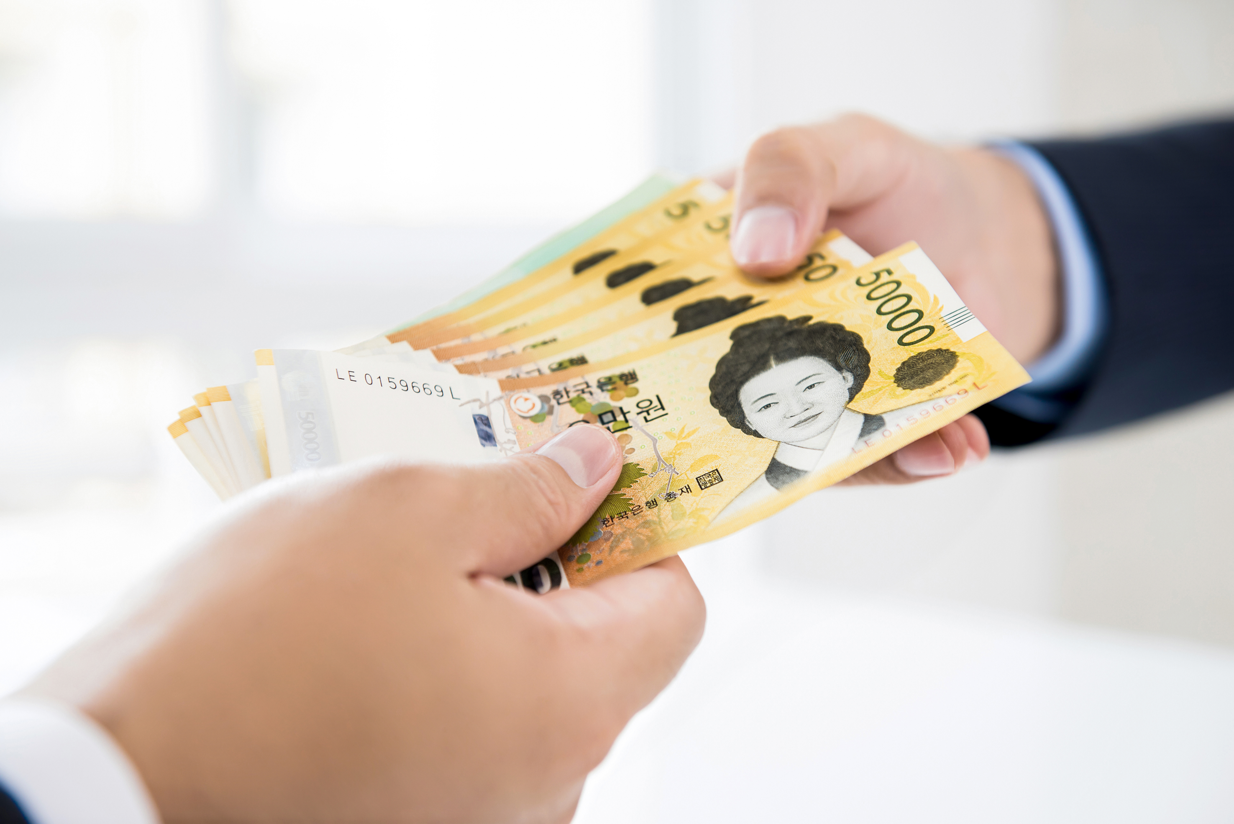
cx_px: 617
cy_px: 412
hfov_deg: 33.4
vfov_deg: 22.6
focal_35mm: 60
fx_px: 2057
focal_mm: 60
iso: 250
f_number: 3.5
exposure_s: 1/160
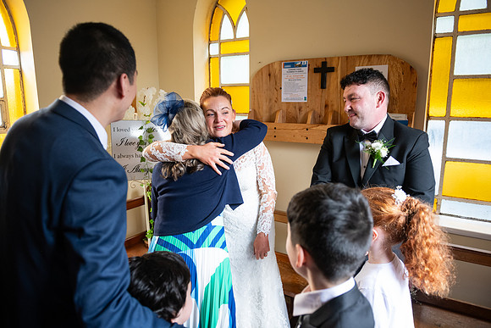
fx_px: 327
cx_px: 246
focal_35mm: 24
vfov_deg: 53.2
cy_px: 164
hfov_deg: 73.7
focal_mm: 24
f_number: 3.5
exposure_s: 1/160
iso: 800
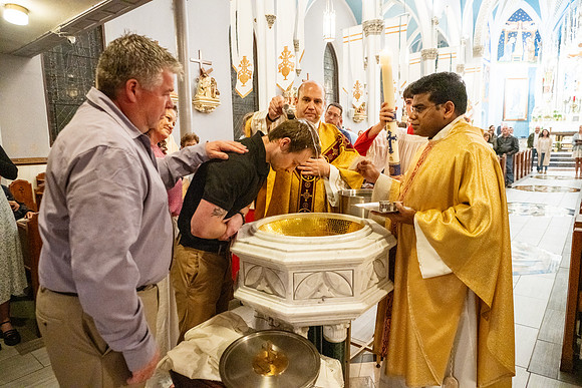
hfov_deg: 73.7
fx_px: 388
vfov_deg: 53.2
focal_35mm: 24
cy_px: 194
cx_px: 291
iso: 5000
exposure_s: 1/60
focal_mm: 24
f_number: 4.5
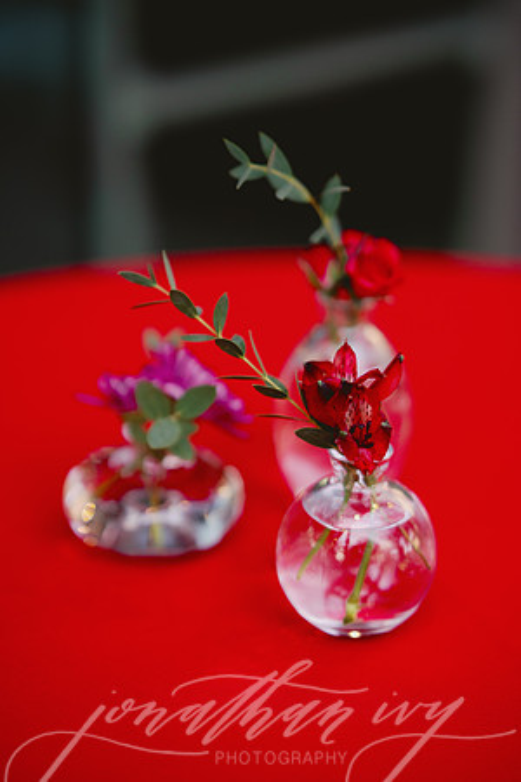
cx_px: 260
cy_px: 391
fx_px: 1845
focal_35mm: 85
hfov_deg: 16.1
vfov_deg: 23.9
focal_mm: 85
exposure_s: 1/125
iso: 100
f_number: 1.8
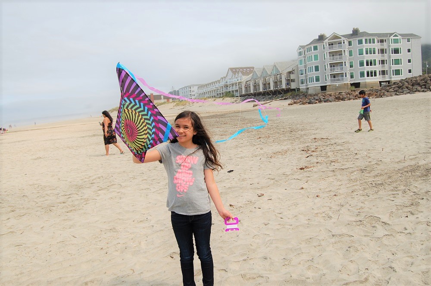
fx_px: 359
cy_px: 143
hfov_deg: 62.0
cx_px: 216
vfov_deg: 43.5
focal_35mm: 30
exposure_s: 1/640
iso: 200
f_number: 8
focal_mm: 20
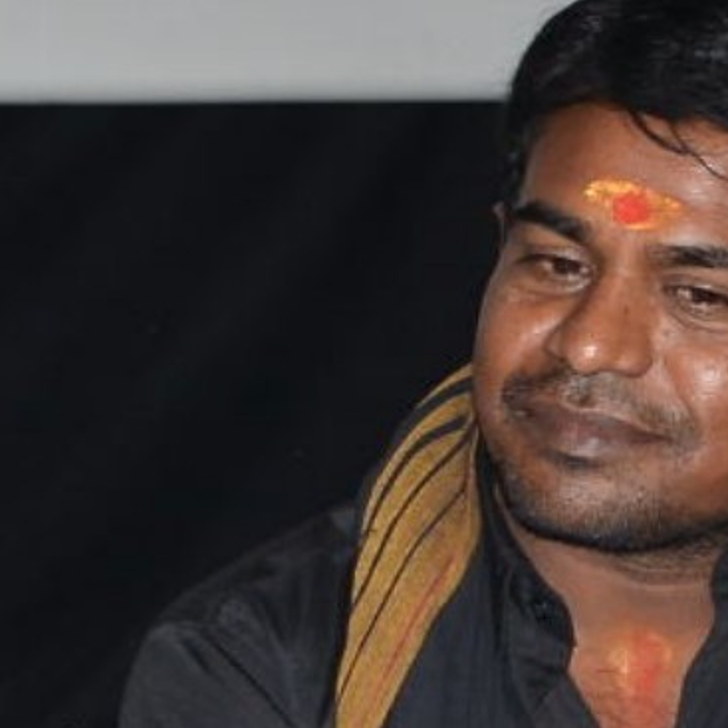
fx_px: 10826
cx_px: -1059
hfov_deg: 3.8
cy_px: 631
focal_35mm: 455
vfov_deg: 3.8
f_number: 5.6
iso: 400
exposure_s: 1/125
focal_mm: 58
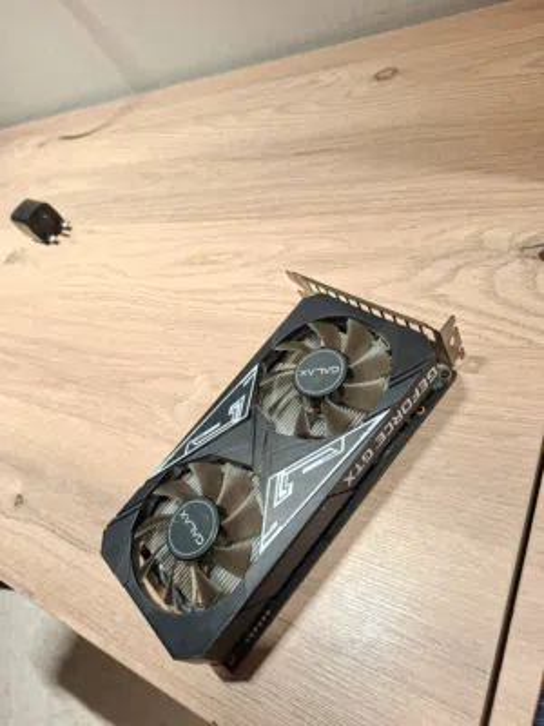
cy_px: 363
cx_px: 272
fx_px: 482
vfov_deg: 73.9
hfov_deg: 58.9
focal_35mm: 23
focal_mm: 5.54
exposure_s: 1/100
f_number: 1.8
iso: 200
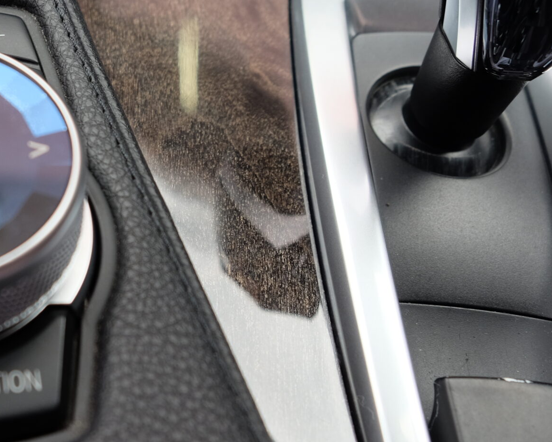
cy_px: 212
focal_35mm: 56
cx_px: -40
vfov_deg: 27.1
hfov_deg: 30.4
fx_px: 915
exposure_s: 1/27
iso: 400
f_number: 4
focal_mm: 18
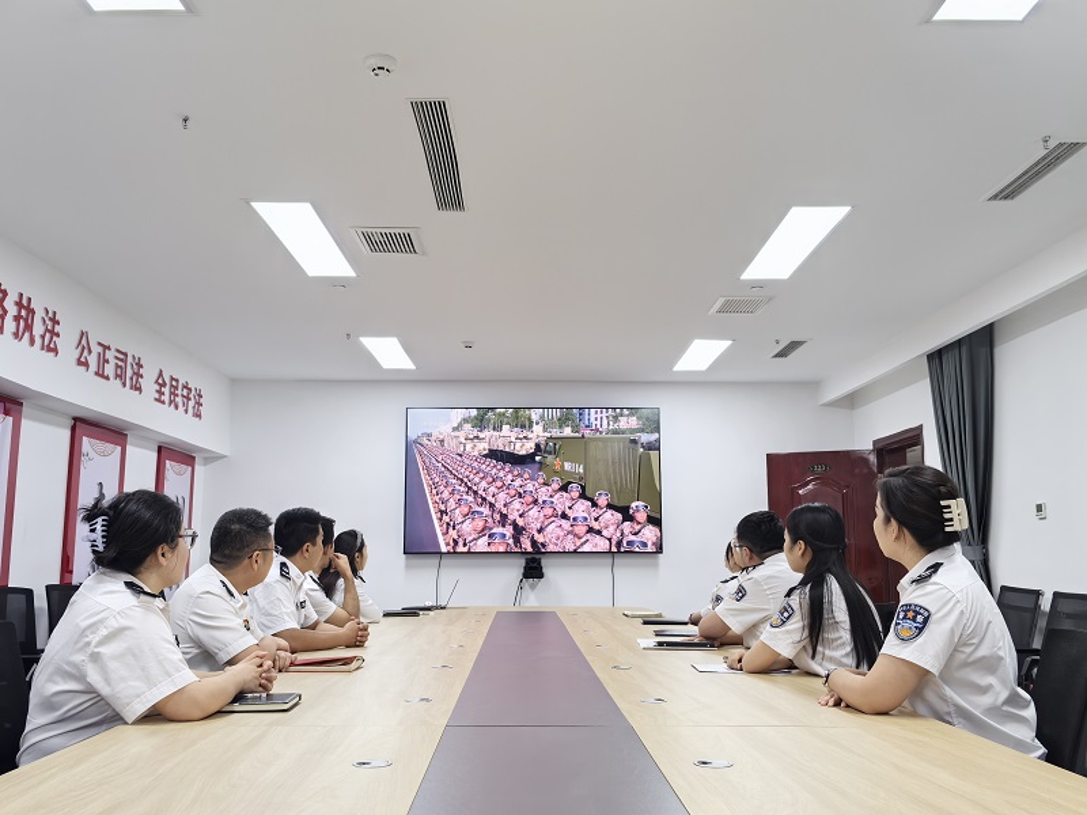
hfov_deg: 56.8
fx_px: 1005
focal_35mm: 32
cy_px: 408
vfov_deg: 44.2
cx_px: 544
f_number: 2
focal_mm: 6.35
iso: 50
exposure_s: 1/100
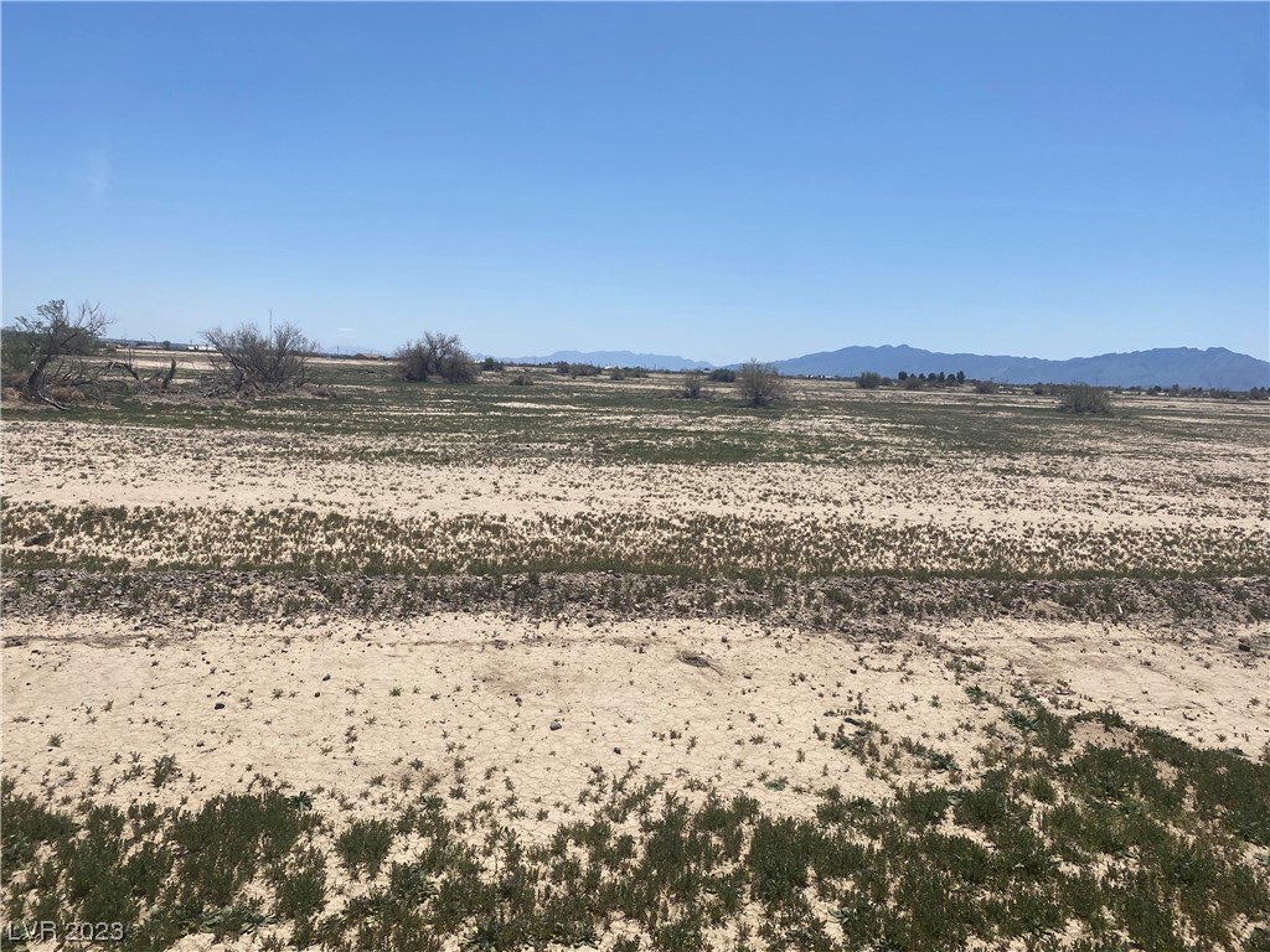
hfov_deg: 67.3
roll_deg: -2.3
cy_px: 476
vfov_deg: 53.1
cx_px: 635
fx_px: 954
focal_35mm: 26
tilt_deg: -6.9
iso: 32
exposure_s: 1/6410
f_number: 1.8
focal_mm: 4.25
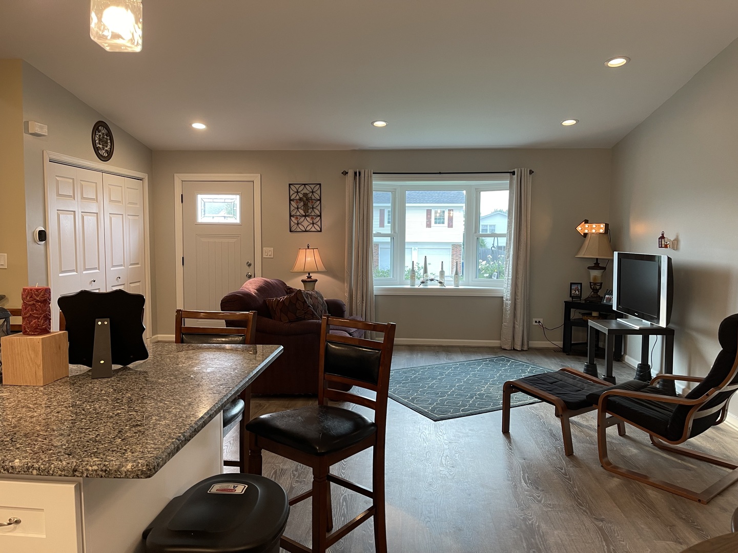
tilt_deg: -5.1
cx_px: 369
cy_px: 276
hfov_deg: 67.3
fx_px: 554
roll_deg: -0.8
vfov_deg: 53.1
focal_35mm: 26
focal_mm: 5.1
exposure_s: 1/60
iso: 80
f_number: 1.6
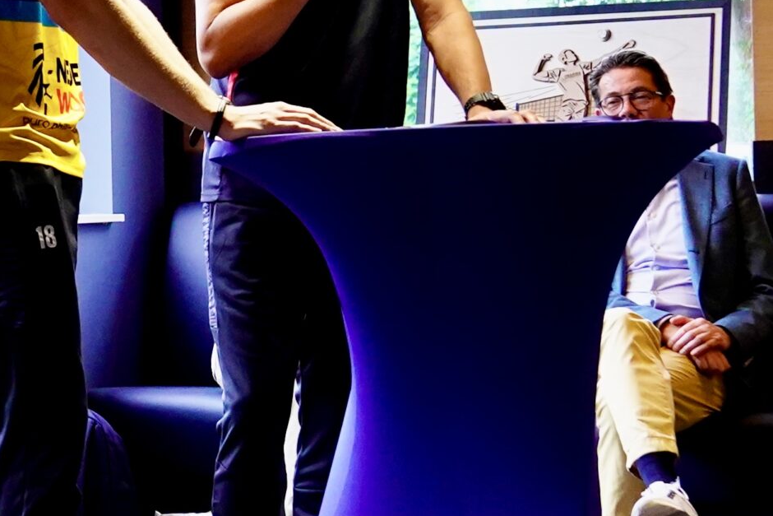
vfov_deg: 13.9
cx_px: 156
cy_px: 121
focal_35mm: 98
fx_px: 2104
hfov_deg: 20.6
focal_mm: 24
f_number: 3.2
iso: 2500
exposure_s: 1/250
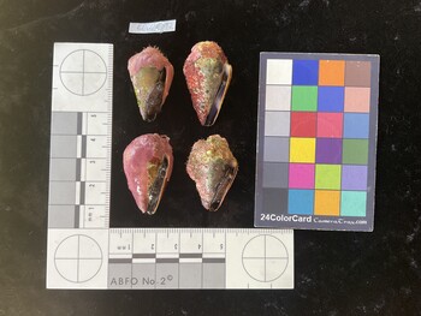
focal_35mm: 29
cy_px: 158
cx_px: 210
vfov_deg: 48.3
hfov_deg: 61.6
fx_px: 353
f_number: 1.8
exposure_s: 1/60
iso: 50
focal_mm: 3
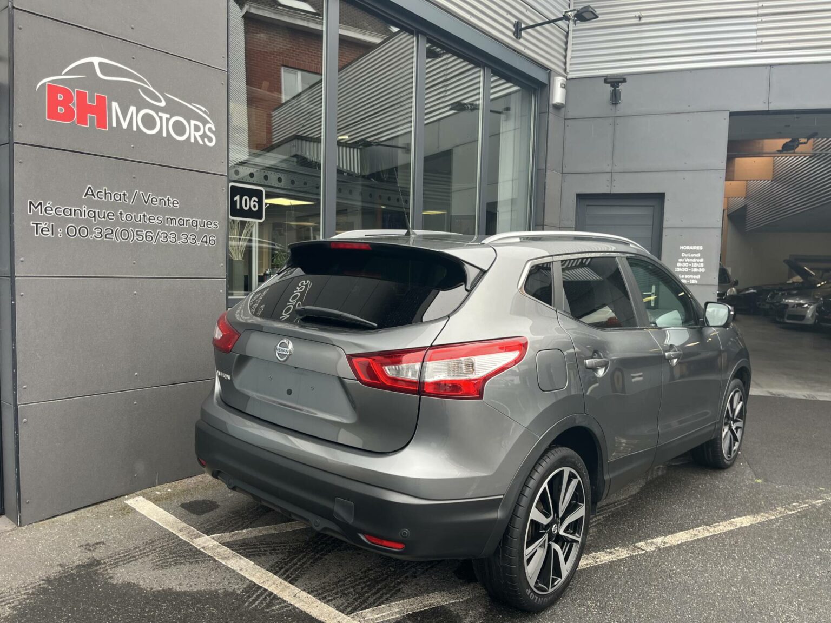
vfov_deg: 53.1
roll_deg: -1.3
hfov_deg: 67.3
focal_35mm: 26
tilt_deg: -5.2
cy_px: 312
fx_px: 624
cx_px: 416
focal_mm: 5.1
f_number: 1.6
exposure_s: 1/144
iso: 32
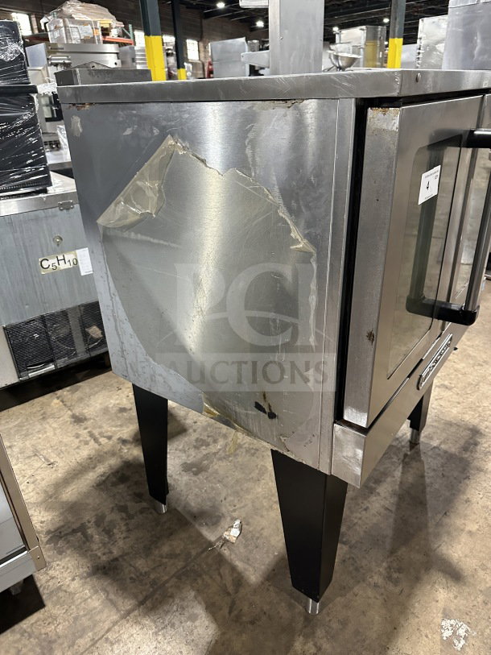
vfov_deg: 71.6
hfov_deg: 56.8
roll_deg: +2.3
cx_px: 246
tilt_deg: -27.2
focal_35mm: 24
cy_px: 328
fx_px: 454
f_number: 1.78
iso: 500
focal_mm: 6.86
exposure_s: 1/60
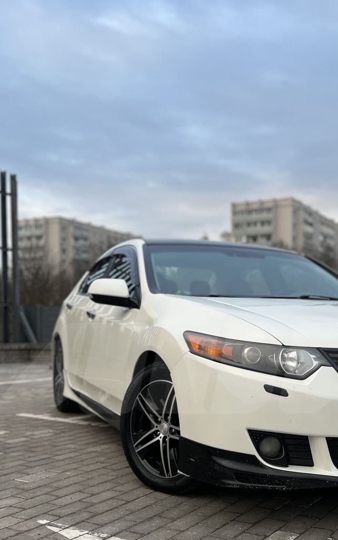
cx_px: 240
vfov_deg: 45.6
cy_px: 357
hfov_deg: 29.5
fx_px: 633
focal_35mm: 43
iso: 50
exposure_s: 1/383
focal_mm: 5.7
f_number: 1.5
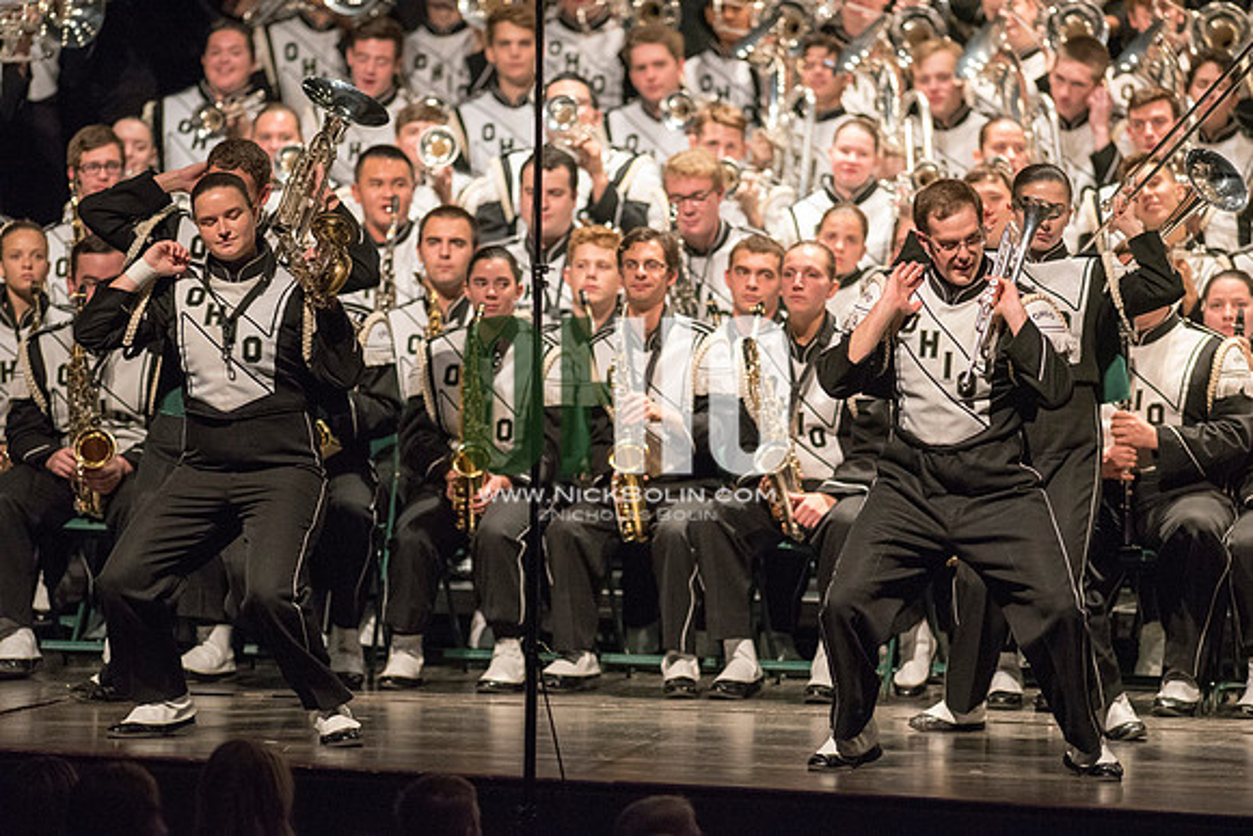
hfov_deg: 6.9
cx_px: 626
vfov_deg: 4.6
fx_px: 10444
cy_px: 418
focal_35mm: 300
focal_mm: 300
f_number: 2.8
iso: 4000
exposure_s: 1/500
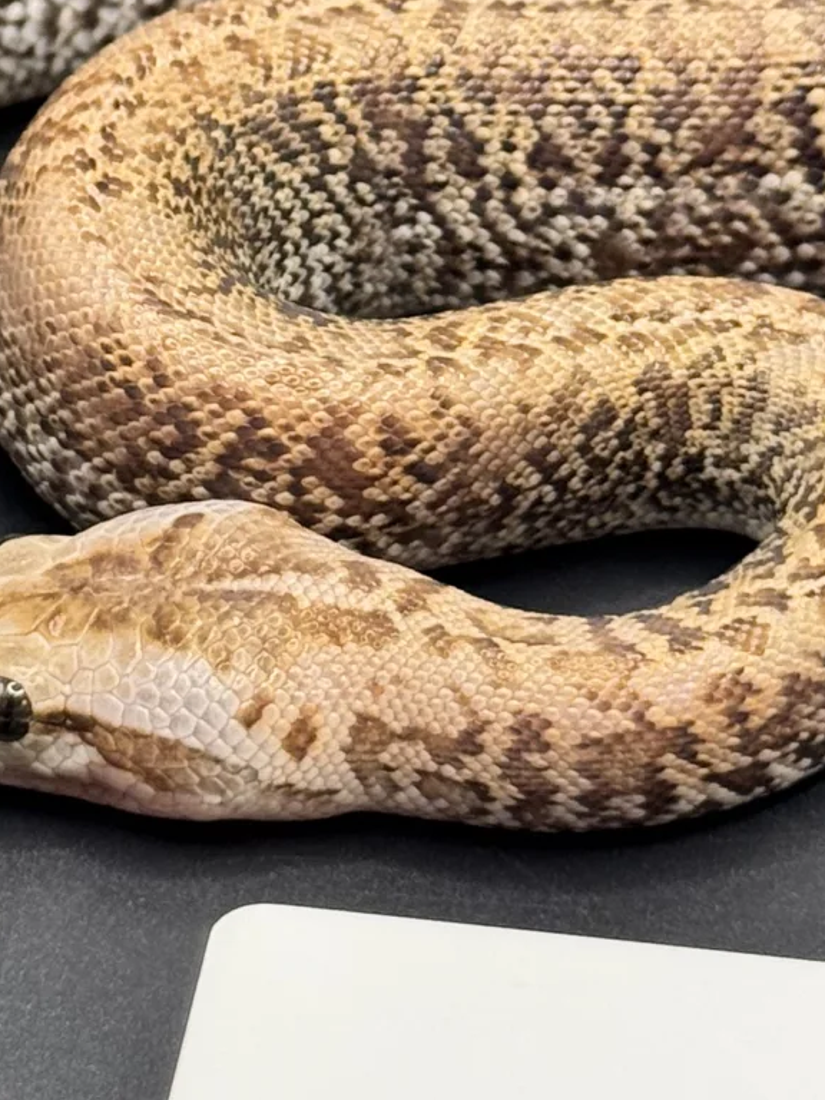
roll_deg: +1.1
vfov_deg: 12.3
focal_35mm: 160
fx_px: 5084
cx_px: 307
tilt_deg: -39.3
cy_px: 298
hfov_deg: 9.3
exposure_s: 1/154
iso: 64
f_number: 1.78
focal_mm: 6.76
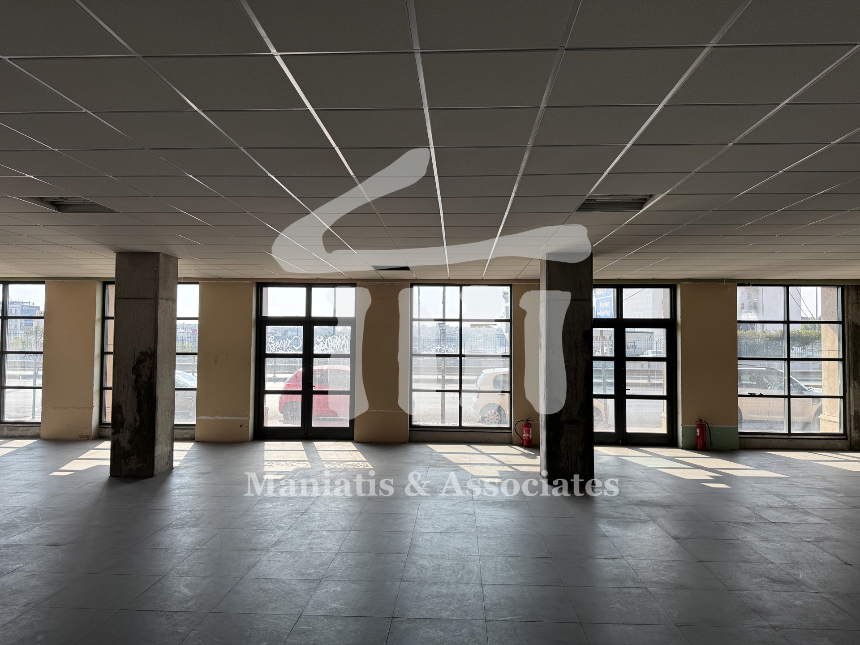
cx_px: 430
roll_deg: -0.7
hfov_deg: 71.6
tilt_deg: +2.2
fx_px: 596
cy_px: 322
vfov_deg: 56.8
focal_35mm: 24
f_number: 1.78
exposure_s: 1/765
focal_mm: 6.76
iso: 80
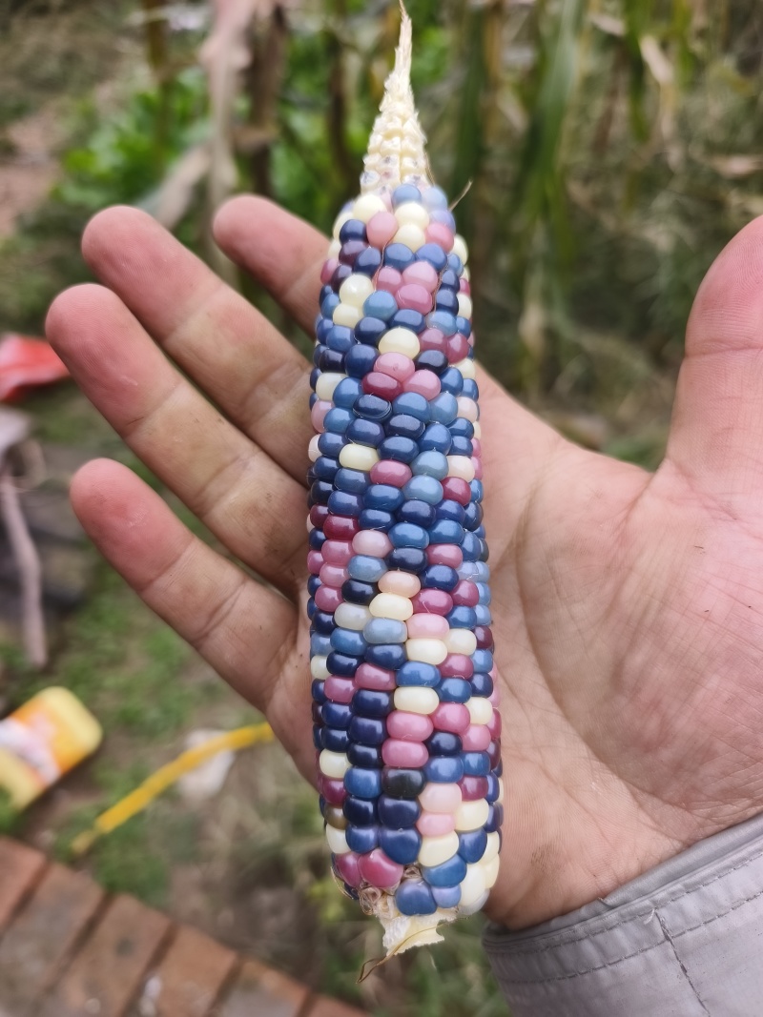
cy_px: 508
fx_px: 676
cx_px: 382
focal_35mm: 23
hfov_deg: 58.9
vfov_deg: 73.9
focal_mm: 5.5
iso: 72
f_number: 1.75
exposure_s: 1/264
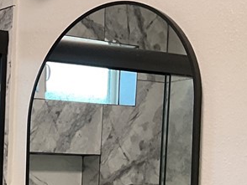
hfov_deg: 17.4
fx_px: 721
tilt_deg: -4.6
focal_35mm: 101
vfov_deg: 13.7
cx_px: -127
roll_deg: +0.4
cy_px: 282
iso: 64
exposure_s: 1/60
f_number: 1.8
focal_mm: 3
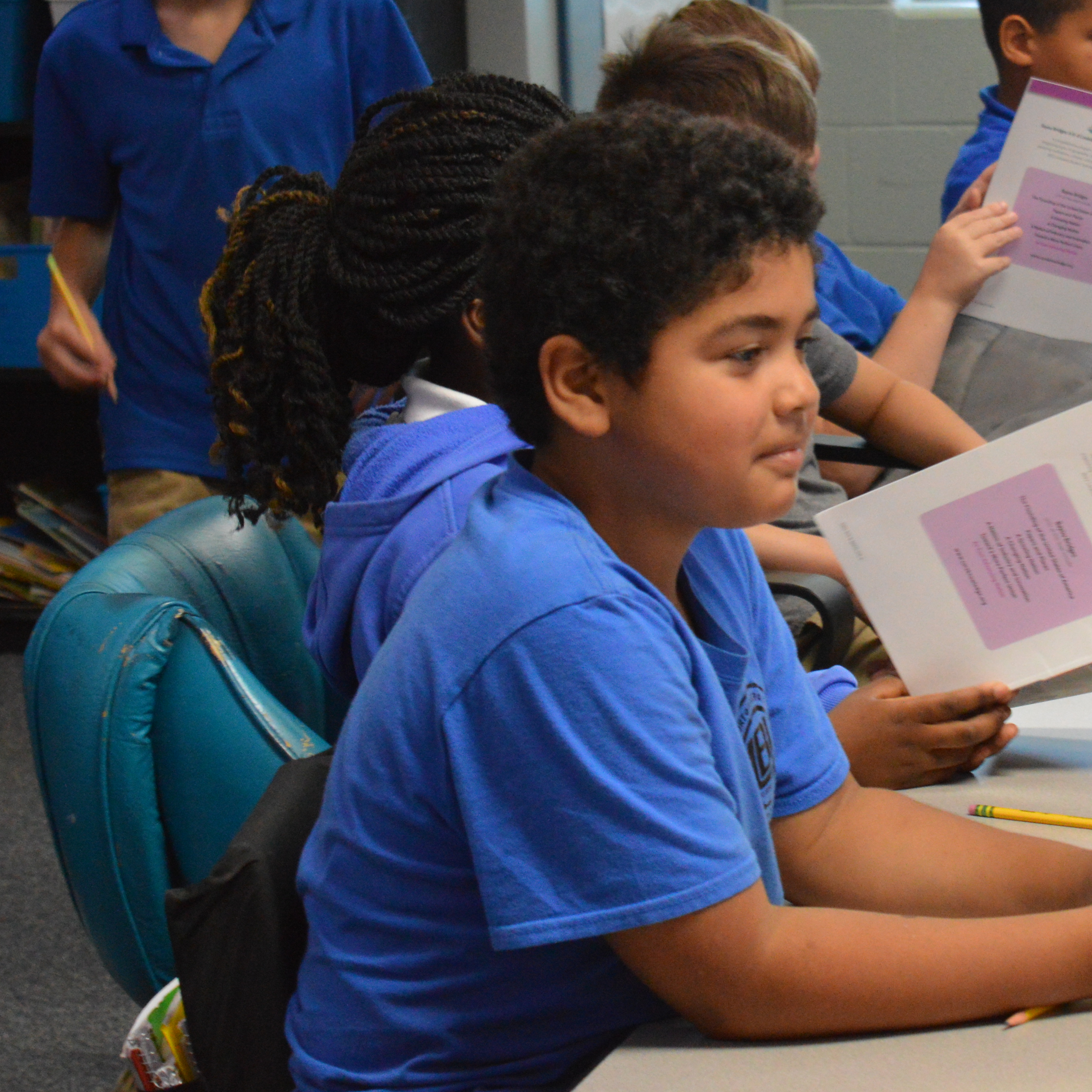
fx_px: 5027
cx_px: 849
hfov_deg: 12.4
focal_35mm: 141
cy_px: 449
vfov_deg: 12.4
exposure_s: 1/60
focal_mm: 55
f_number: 5.6
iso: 2200
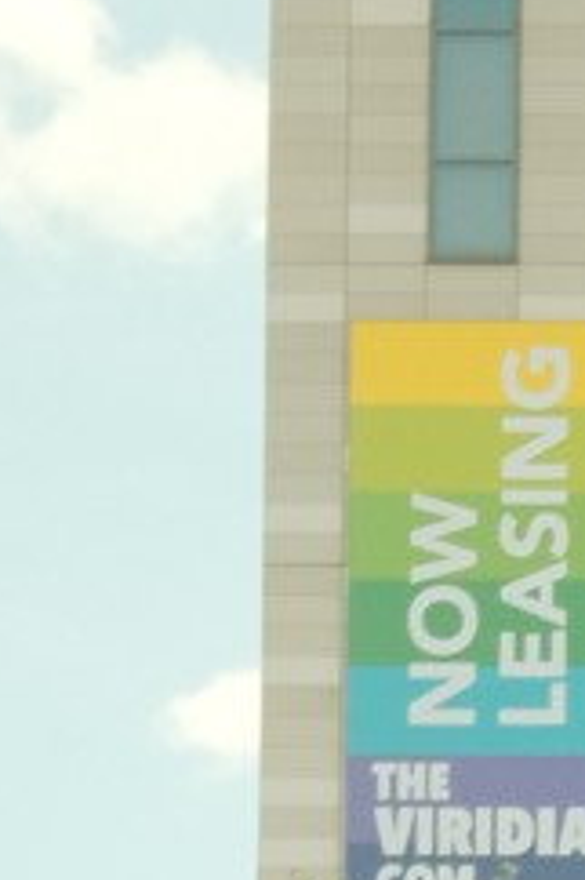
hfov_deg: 4.4
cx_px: 1599
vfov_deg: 6.5
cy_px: 1847
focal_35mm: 305
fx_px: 7444
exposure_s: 1/4000
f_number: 2.8
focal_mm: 27
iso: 1250
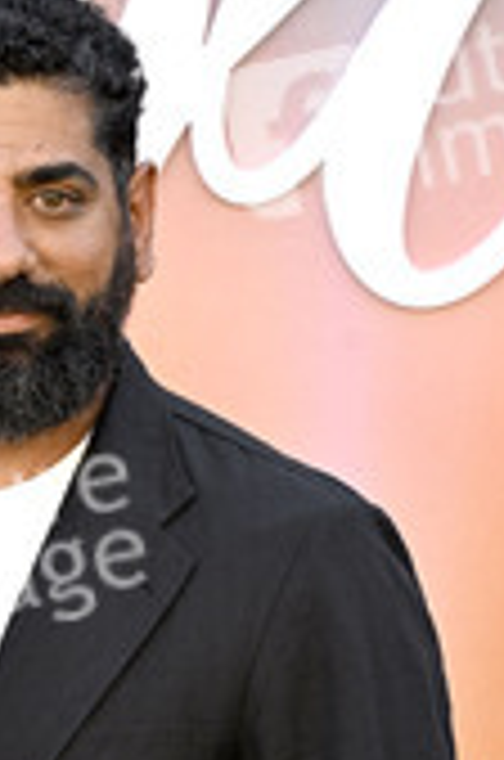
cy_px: 787
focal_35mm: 187
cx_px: 45
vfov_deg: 10.9
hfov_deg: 7.3
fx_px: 3943
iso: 500
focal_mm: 79
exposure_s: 1/320
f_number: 7.1
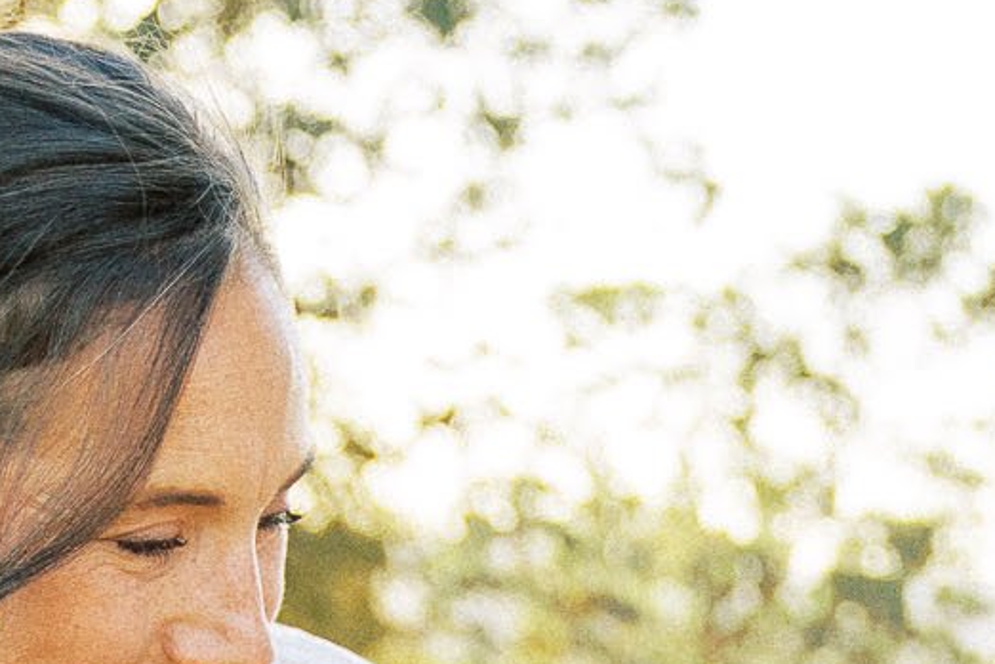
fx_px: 4367
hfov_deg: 12.8
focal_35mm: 158
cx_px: 1022
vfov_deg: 8.0
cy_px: 1579
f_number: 2.8
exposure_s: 1/800
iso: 400
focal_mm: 33
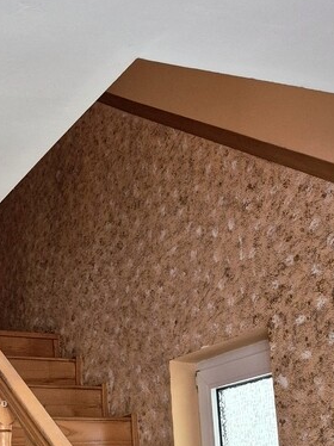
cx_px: -50
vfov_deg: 29.9
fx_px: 811
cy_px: 365
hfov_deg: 21.8
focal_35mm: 63
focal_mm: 5.4
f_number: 1.8
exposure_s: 1/100
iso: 800
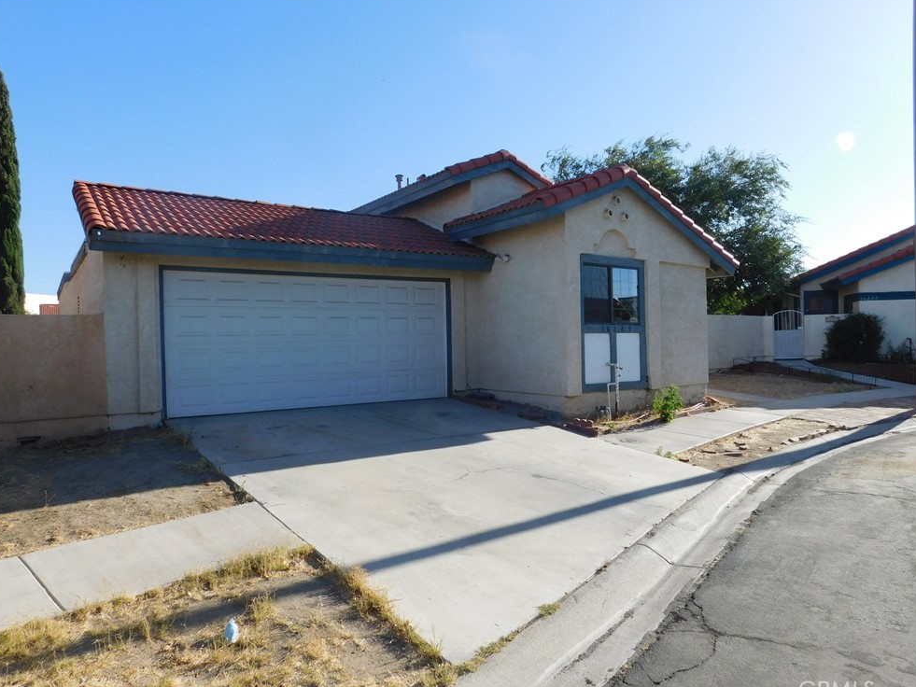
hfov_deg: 71.6
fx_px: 635
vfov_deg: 56.8
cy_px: 344
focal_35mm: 24
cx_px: 465
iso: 125
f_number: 3
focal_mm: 4
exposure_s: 1/1250
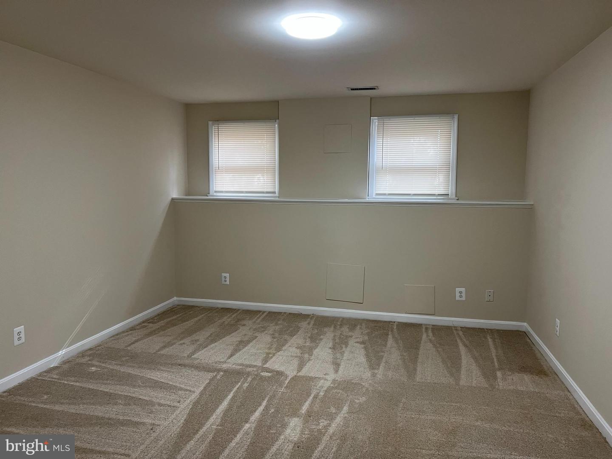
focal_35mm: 26
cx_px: 306
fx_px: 460
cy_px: 230
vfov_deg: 53.1
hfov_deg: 67.3
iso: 125
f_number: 1.5
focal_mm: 5.7
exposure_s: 1/60
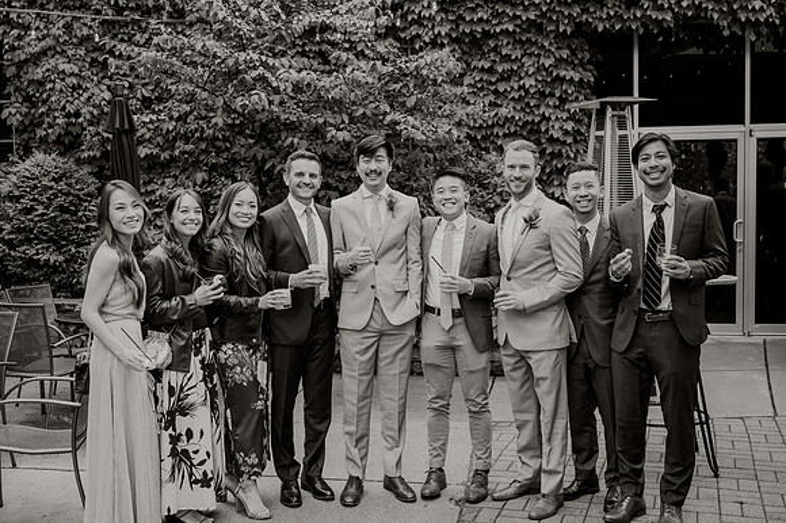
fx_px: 860
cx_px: 389
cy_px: 259
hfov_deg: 49.1
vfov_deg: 33.8
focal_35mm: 39
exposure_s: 1/400
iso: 200
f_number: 3.5
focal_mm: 39
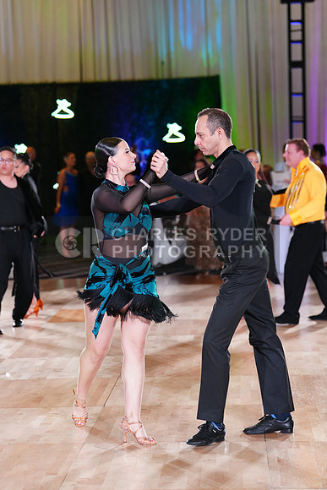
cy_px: 245
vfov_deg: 23.1
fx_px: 1198
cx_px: 164
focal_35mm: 88
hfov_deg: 15.5
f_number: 2.8
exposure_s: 1/320
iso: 1250
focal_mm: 88
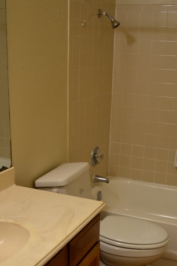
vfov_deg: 41.4
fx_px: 347
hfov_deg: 28.6
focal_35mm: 47
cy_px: 175
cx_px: 93
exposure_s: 1/15
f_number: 3.5
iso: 560
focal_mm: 18
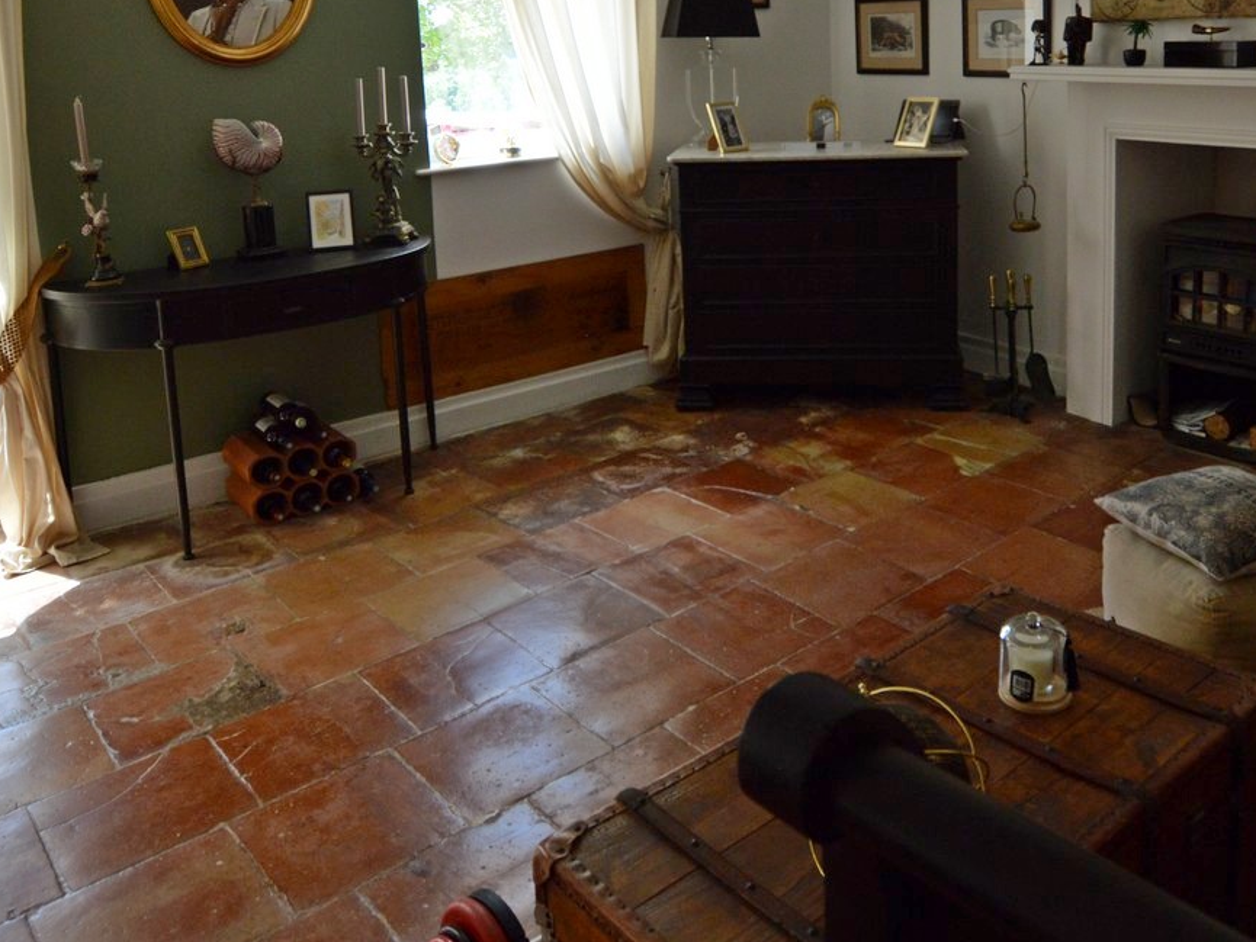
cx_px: 745
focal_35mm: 30
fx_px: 1089
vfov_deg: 44.5
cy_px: 185
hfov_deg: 59.5
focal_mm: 10
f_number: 5
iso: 400
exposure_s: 1/100
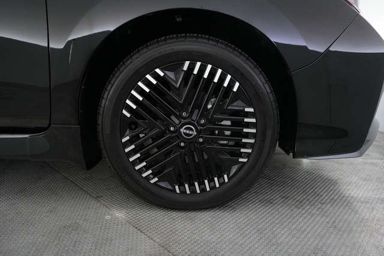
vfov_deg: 53.1
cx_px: 192
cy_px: 128
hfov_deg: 73.8
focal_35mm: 24
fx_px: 256
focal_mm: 24
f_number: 2.8
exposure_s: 1/160
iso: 5000
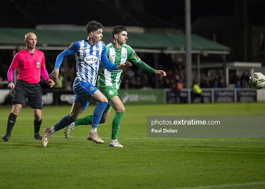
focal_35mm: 202
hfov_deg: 10.0
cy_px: 73
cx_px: 78
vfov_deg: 7.1
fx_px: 1519
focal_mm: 145
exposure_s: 1/1000
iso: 6400
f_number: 2.8
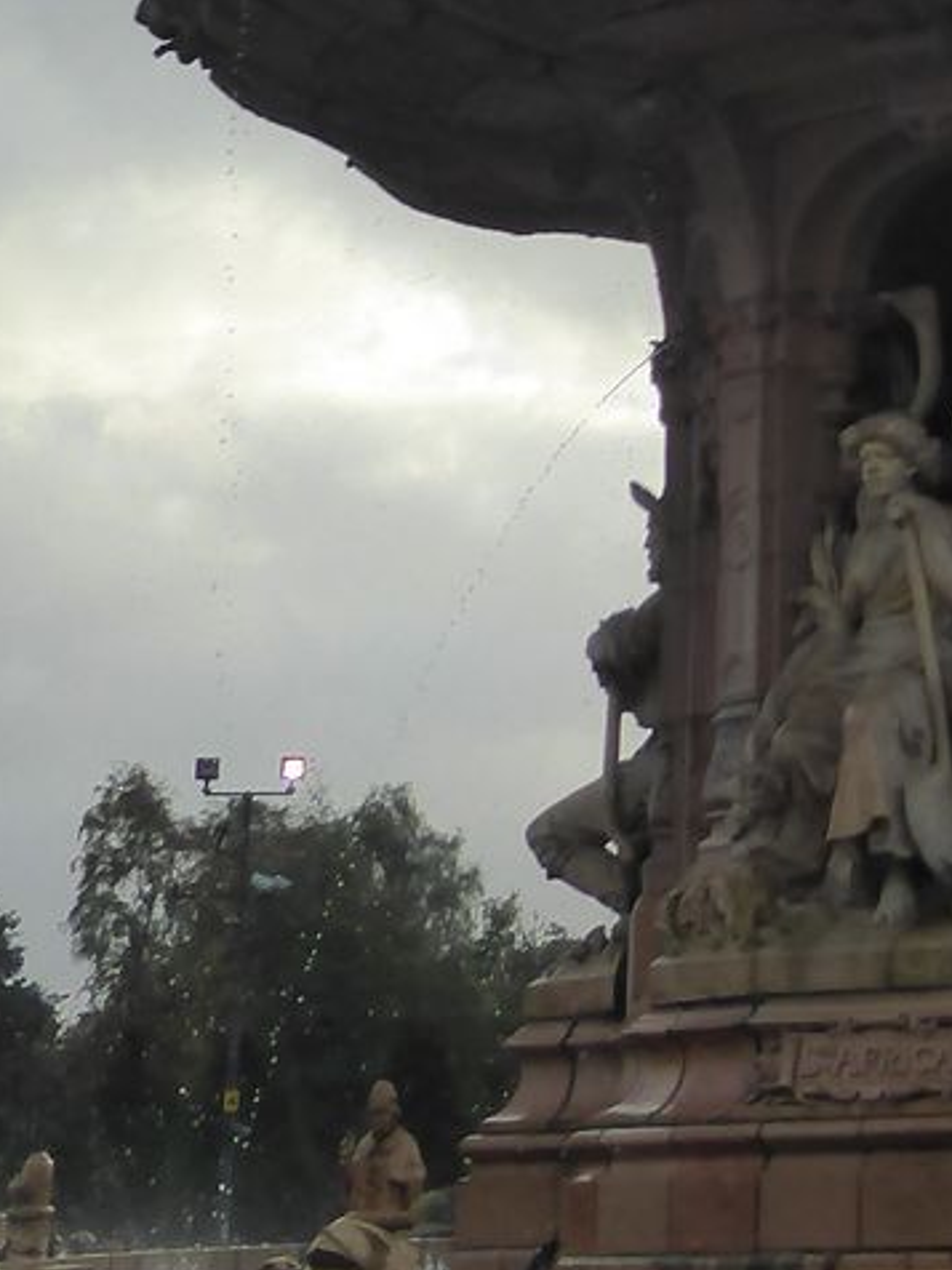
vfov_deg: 15.6
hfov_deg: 11.8
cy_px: -307
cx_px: 1325
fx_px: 4437
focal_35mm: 121
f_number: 3.7
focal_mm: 6.3
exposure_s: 1/640
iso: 160
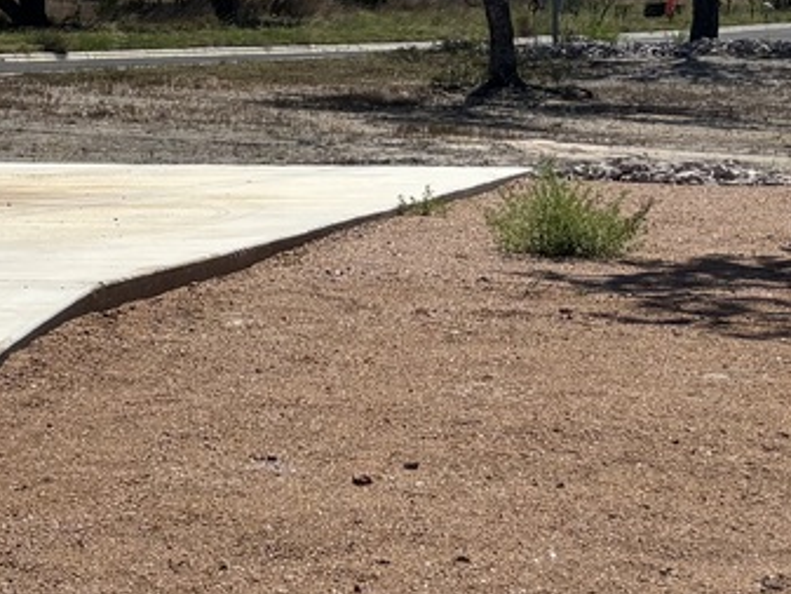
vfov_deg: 13.3
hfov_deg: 15.6
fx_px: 2537
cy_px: 101
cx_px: -547
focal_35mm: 111
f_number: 1.6
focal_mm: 5.96
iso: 50
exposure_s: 1/9901
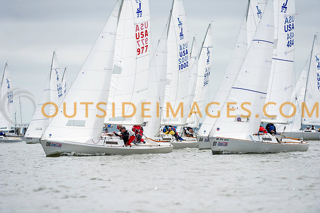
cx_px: 160
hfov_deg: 8.6
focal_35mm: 240
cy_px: 106
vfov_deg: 5.7
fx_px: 2132
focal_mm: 240
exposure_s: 1/4000
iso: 500
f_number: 5
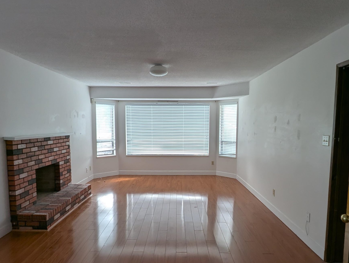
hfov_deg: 73.8
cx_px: 179
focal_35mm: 23
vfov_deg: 58.8
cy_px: 149
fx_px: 232
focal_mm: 1.95
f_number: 2.2
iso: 49
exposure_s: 1/23.8
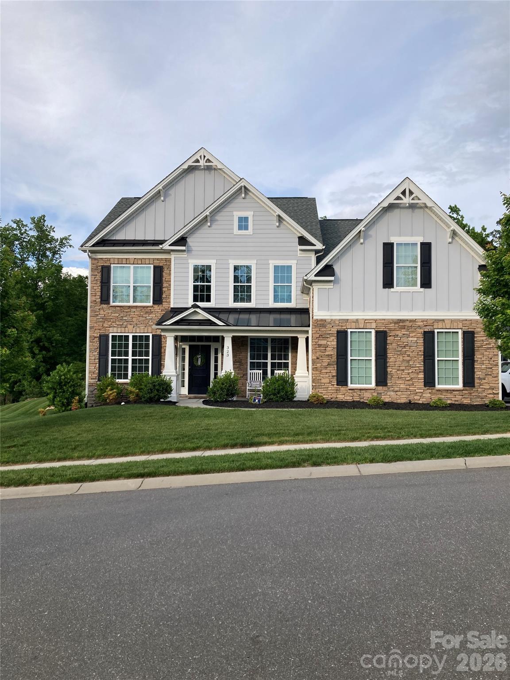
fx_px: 550
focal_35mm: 28
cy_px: 340
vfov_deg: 63.4
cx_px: 255
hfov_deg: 49.7
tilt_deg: +3.8
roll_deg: -0.4
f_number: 1.8
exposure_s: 1/1185
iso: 20
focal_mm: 3.99
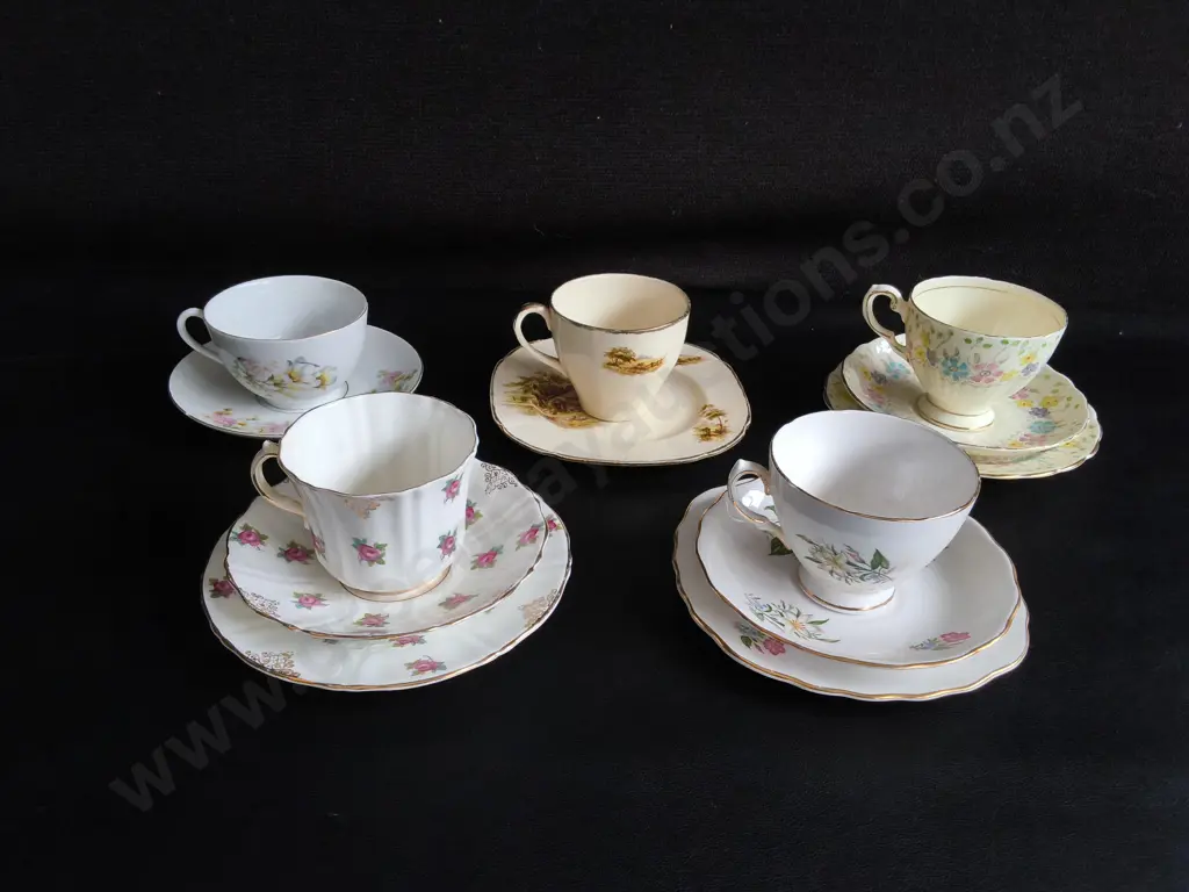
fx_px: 927
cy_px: 446
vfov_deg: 51.4
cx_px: 594
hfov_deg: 65.3
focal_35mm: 27
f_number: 2
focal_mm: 2.87
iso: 125
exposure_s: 1/100
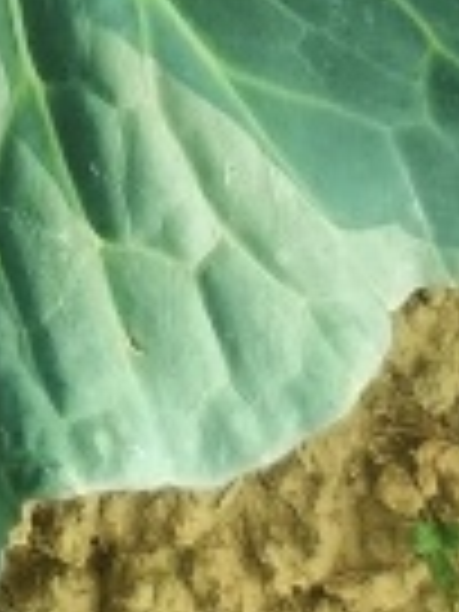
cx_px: -1148
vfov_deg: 7.7
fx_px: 3607
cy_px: -1541
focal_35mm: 204
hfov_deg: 6.4
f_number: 1.8
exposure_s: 1/900
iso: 352
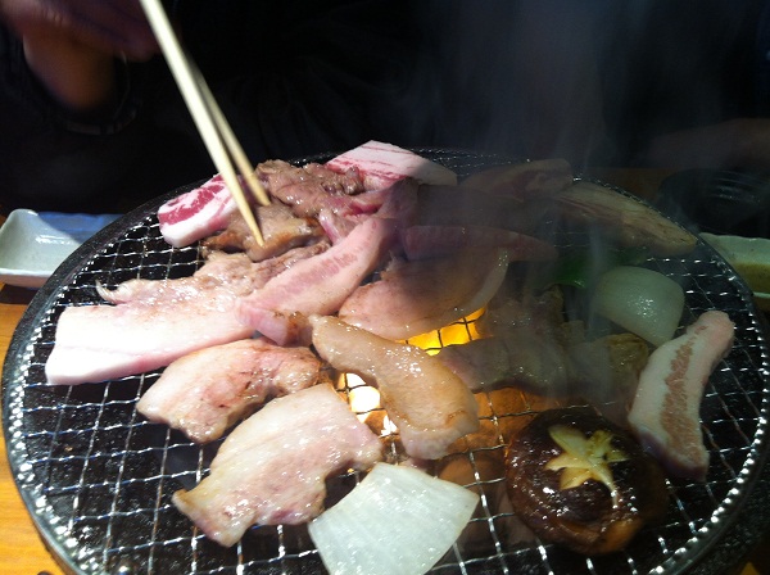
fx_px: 777
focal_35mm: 35
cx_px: 385
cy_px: 288
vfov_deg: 40.6
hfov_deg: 52.7
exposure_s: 1/17
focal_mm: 3.85
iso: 80
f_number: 2.8
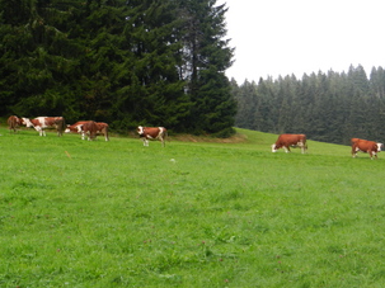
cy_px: 148
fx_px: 778
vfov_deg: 21.0
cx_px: 189
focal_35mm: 70
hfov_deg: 27.8
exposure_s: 1/160
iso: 160
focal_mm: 9.4
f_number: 4.4
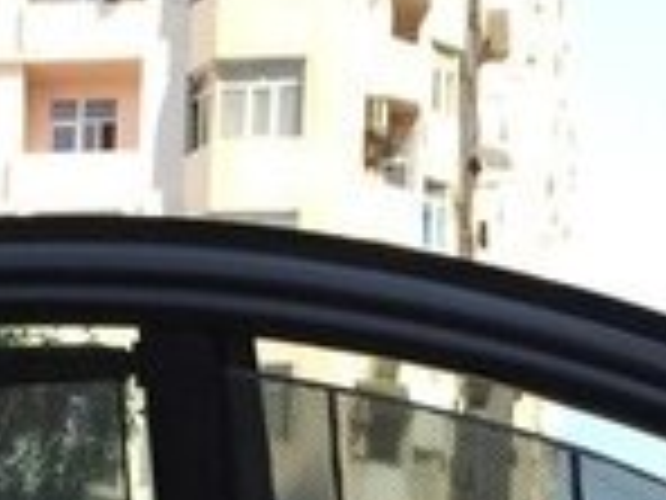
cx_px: 135
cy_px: 1034
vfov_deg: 10.5
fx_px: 2482
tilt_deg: +0.7
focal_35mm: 129
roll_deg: -2.8
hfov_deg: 15.2
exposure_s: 1/488
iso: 32
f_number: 2.2
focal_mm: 4.15
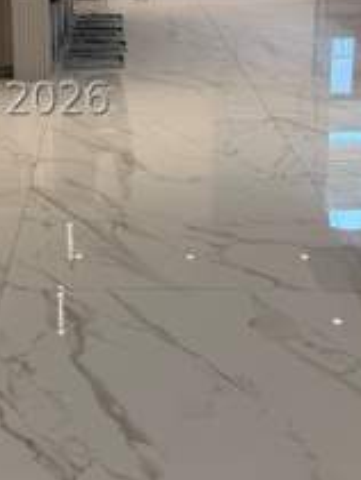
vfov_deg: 26.2
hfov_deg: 19.9
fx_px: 1013
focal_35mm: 73
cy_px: 98
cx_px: 55
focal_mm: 6.76
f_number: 1.78
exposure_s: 1/143
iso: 100
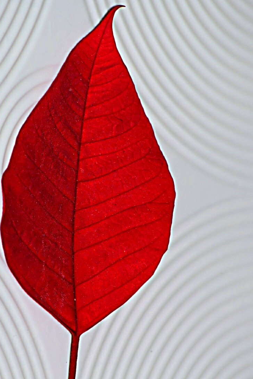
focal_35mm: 532
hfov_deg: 2.6
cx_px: 88
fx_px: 5606
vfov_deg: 3.9
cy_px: 200
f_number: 8
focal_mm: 240
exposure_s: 1/60
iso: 180
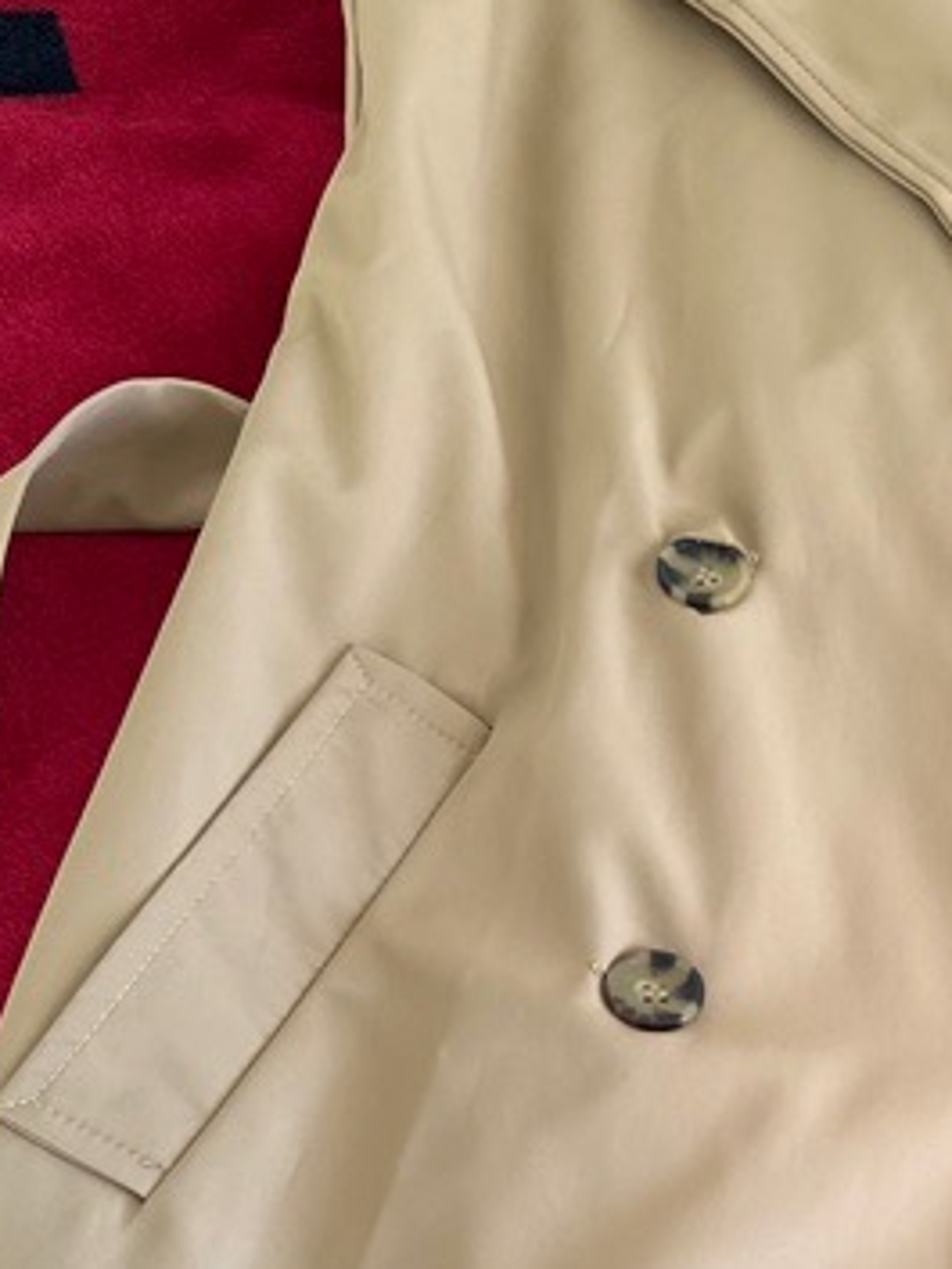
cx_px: 1300
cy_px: 1359
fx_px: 2492
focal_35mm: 68
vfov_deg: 26.5
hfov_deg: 19.6
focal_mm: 6.86
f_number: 1.78
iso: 160
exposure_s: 1/121
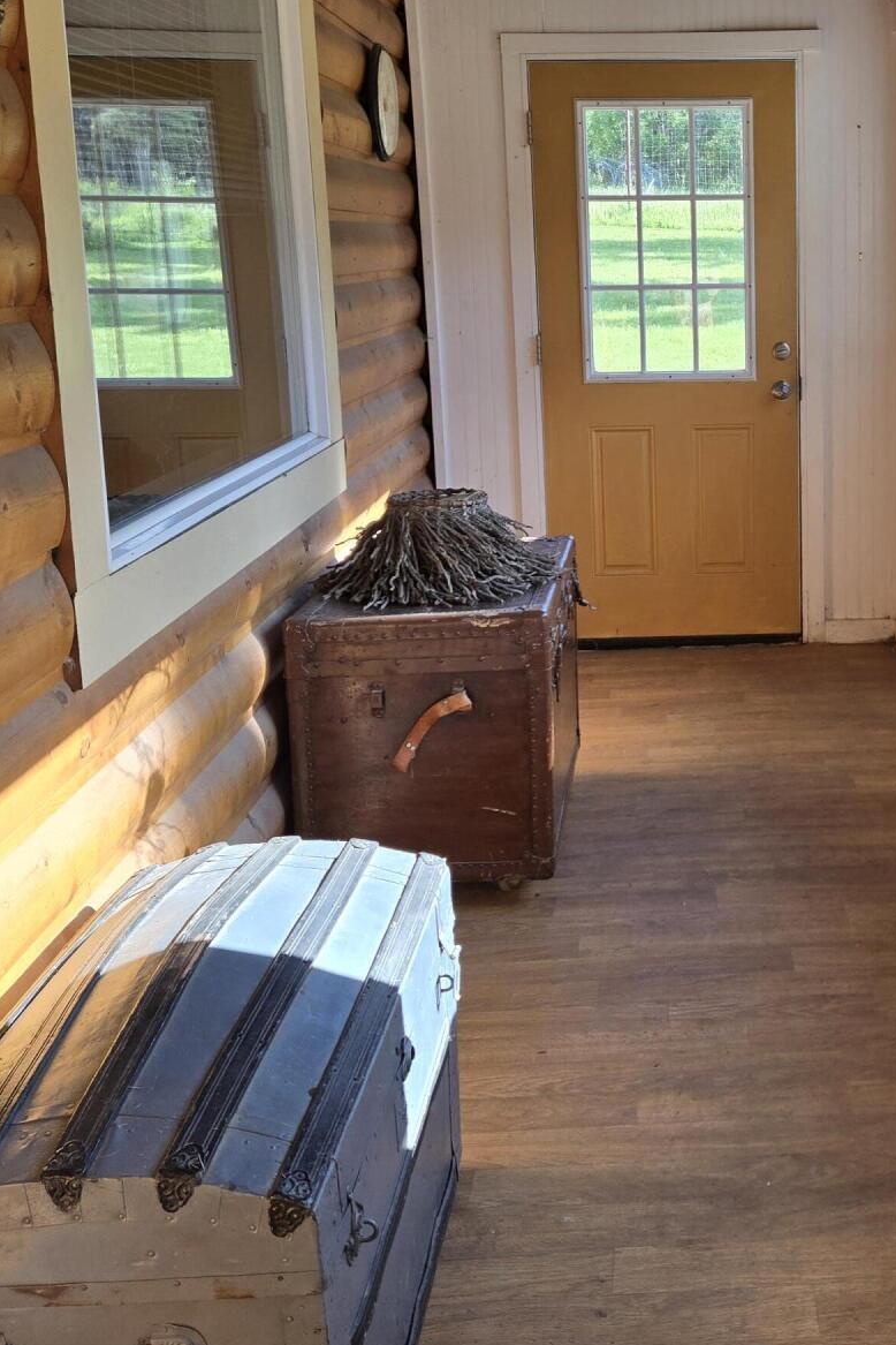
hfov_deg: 31.7
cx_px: 734
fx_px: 1531
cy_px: 486
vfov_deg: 46.9
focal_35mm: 41
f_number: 1.8
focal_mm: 5.4
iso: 80
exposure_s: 1/508
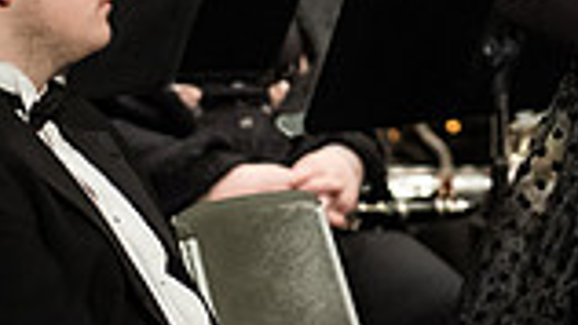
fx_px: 17692
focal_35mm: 1154
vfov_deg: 1.1
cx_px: 673
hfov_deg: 1.9
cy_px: -217
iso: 4000
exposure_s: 1/250
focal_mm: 300
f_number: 3.2
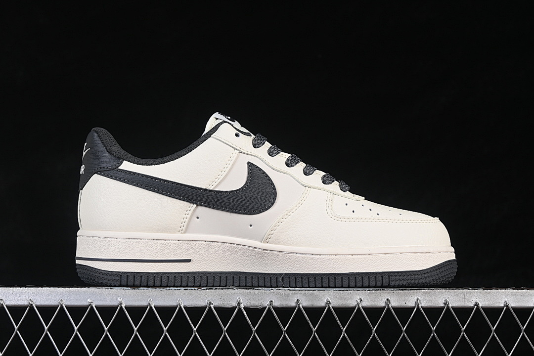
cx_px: 267
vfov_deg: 18.2
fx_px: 1112
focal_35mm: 75
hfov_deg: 27.0
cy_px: 178
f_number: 8
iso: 160
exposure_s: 1/80
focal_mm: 50
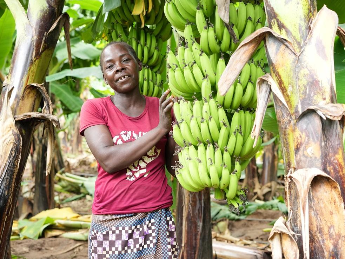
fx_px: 798
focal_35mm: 80
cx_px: 174
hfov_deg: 24.4
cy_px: 131
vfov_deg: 18.4
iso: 3200
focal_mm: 73
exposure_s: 1/80
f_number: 6.3
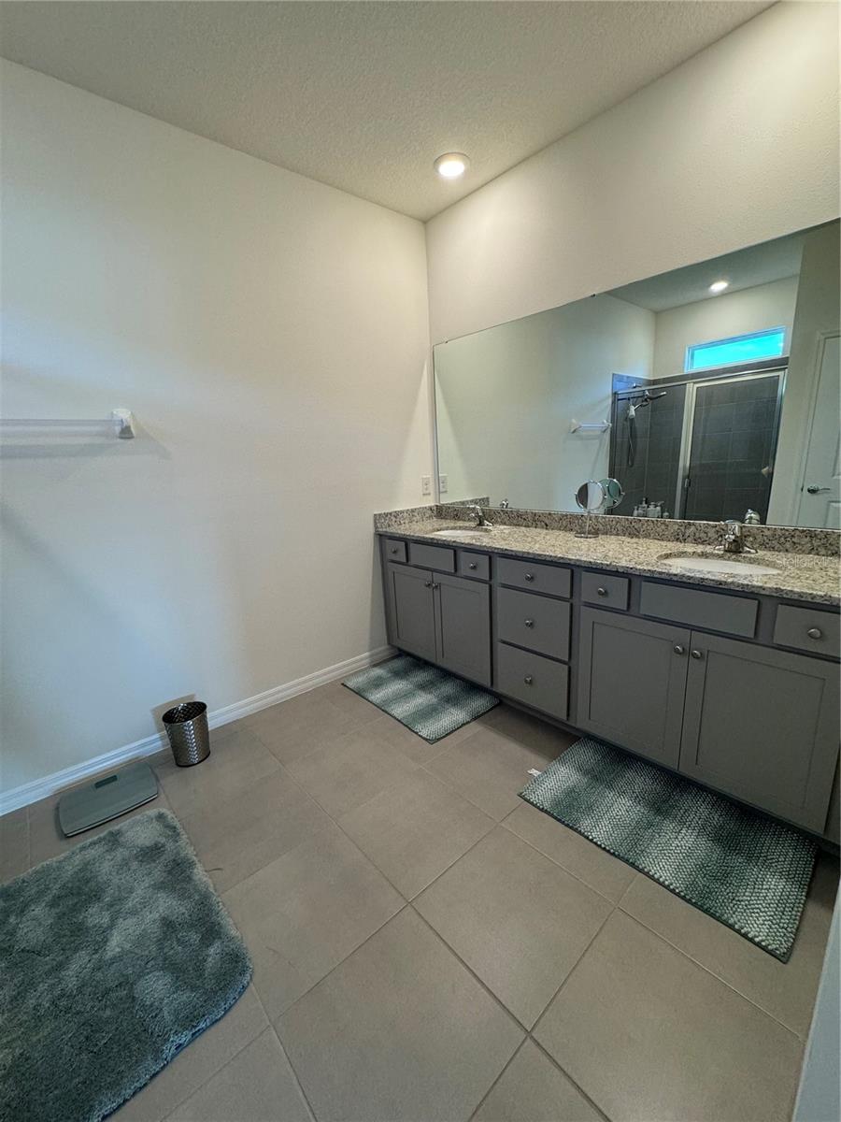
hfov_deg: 85.7
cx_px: 420
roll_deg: +3.4
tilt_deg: -13.0
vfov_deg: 102.1
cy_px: 561
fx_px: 454
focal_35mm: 14
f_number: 2.2
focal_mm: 2.22
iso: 200
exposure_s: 1/120
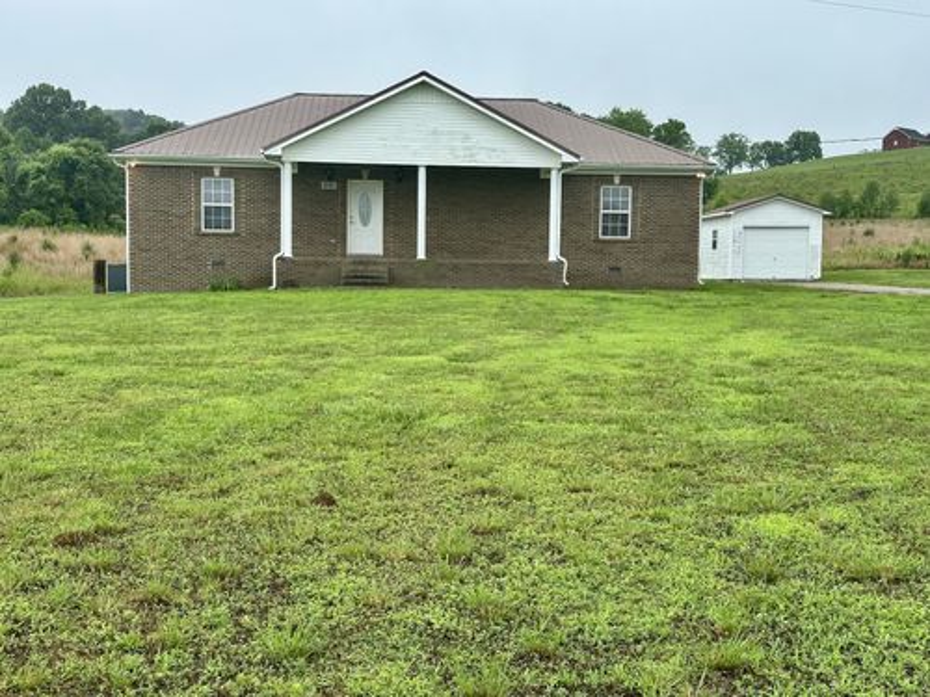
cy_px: 348
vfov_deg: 30.3
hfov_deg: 39.7
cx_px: 465
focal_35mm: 48
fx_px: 1290
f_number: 1.78
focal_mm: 6.86
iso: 64
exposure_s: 1/935
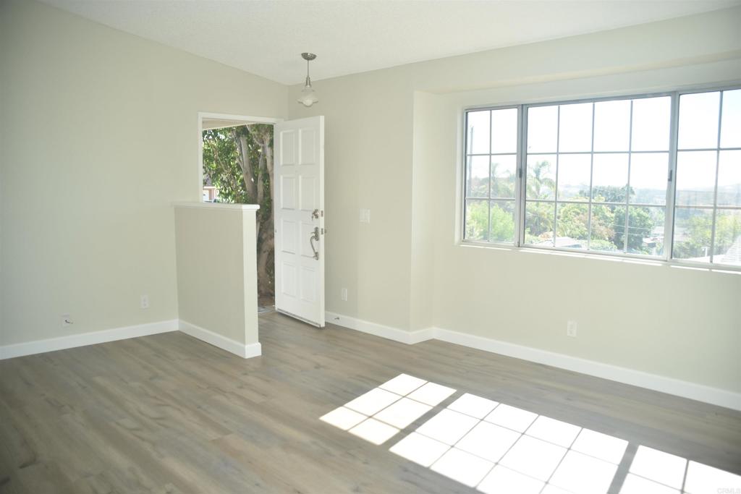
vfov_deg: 46.4
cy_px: 247
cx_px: 370
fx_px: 576
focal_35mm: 28
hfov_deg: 65.5
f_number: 5.6
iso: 125
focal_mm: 28
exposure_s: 1/125
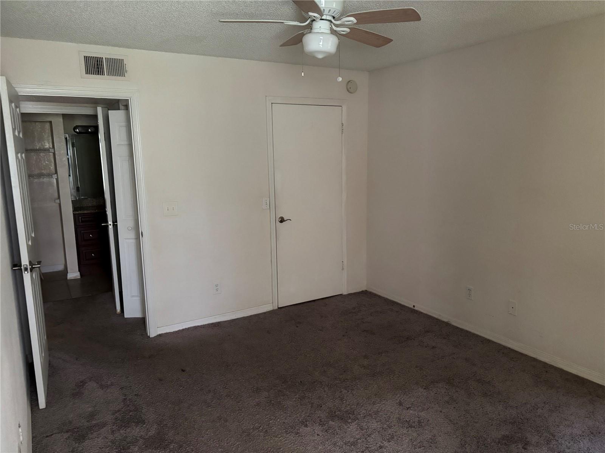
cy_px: 226
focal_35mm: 26
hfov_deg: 67.3
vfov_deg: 53.1
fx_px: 454
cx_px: 302
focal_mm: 5.96
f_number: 1.6
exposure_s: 1/32
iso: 640
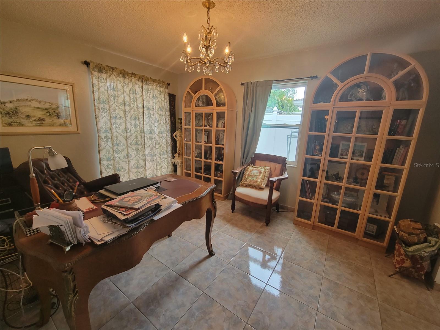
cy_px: 165
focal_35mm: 13
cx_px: 220
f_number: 2.2
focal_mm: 2.2
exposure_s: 1/60
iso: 200
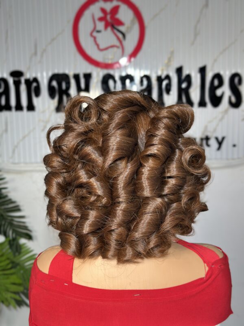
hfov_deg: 30.3
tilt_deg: -6.1
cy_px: 163
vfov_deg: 39.7
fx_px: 451
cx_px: 122
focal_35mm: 48
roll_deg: +0.7
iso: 100
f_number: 1.78
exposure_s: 1/172
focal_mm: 6.86
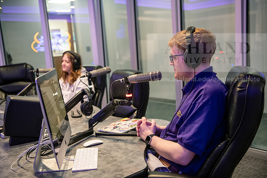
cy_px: 89
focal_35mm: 40
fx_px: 297
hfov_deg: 48.4
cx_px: 134
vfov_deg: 33.4
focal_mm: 40
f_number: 2.8
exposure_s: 1/80
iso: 2000
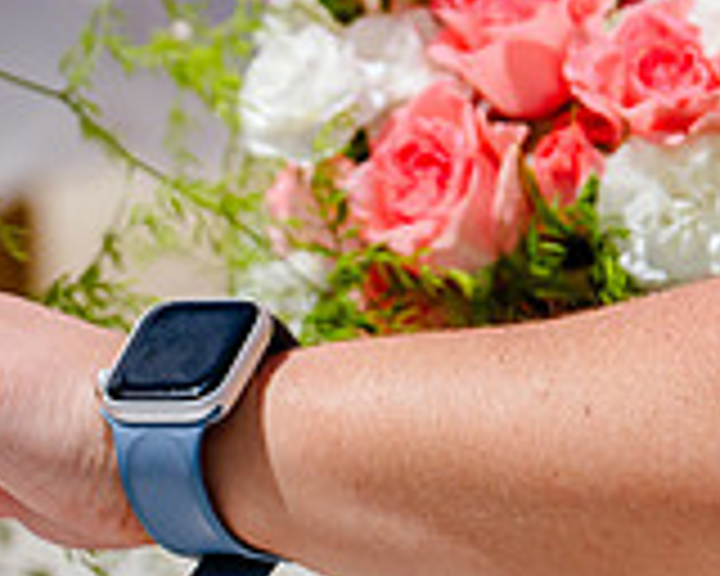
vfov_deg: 2.3
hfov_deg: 2.9
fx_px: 14426
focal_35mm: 677
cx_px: -129
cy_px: 634
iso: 160
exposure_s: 1/8000
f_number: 3.5
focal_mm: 160
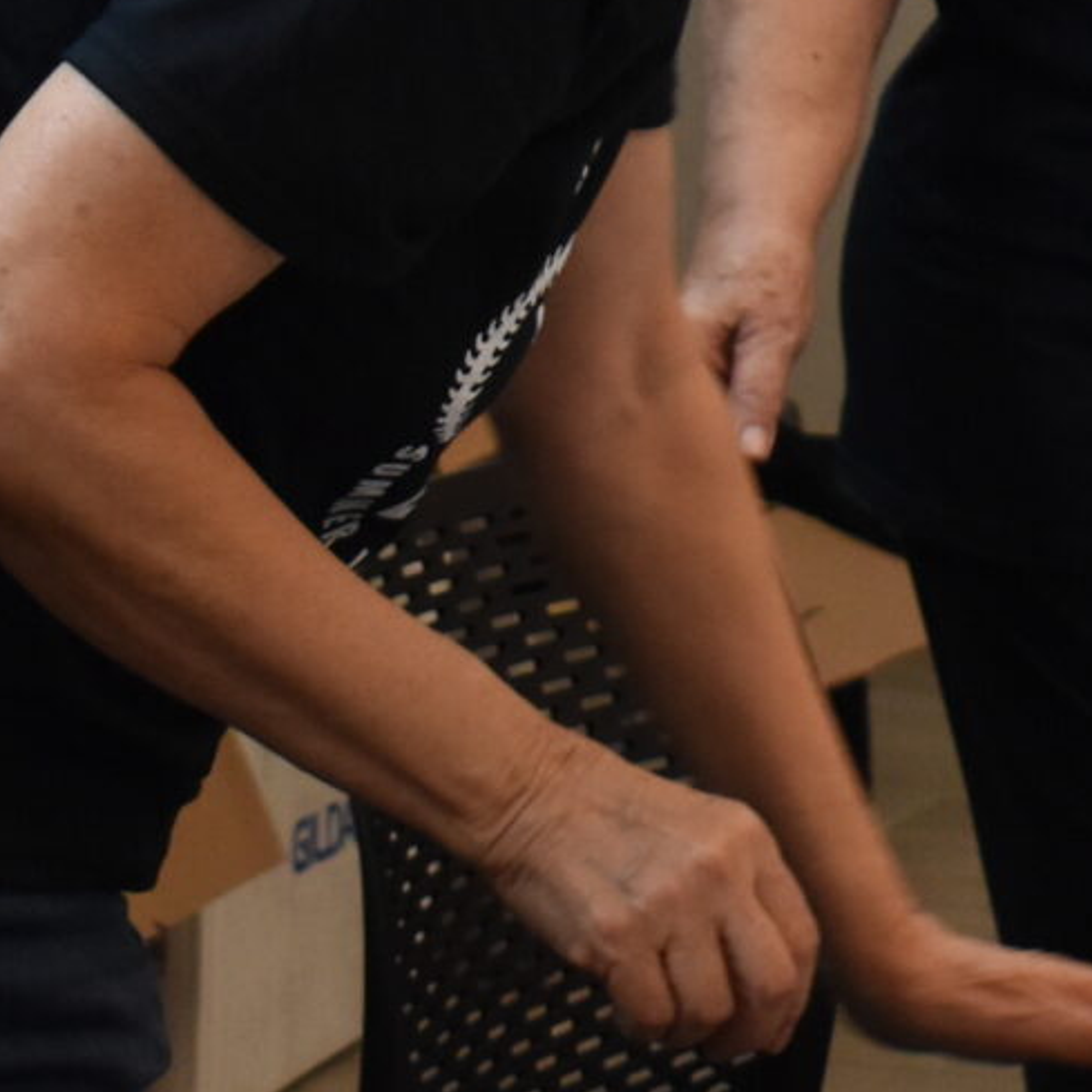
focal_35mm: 267
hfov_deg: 6.5
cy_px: -164
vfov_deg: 6.5
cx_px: 1478
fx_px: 9529
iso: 1100
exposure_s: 1/125
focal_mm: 40
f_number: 4.8
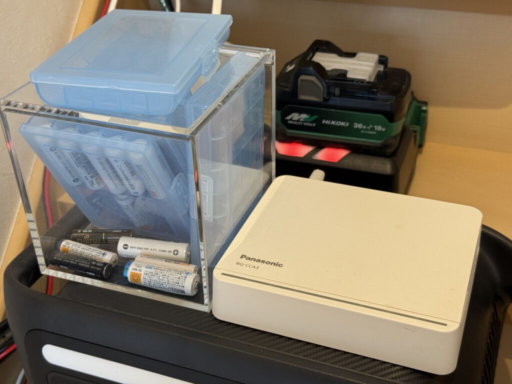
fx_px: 710
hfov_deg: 39.7
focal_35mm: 48
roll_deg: +1.4
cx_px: 256
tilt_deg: -33.4
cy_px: 192
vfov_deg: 30.3
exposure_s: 1/50
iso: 125
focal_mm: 6.76
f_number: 1.78
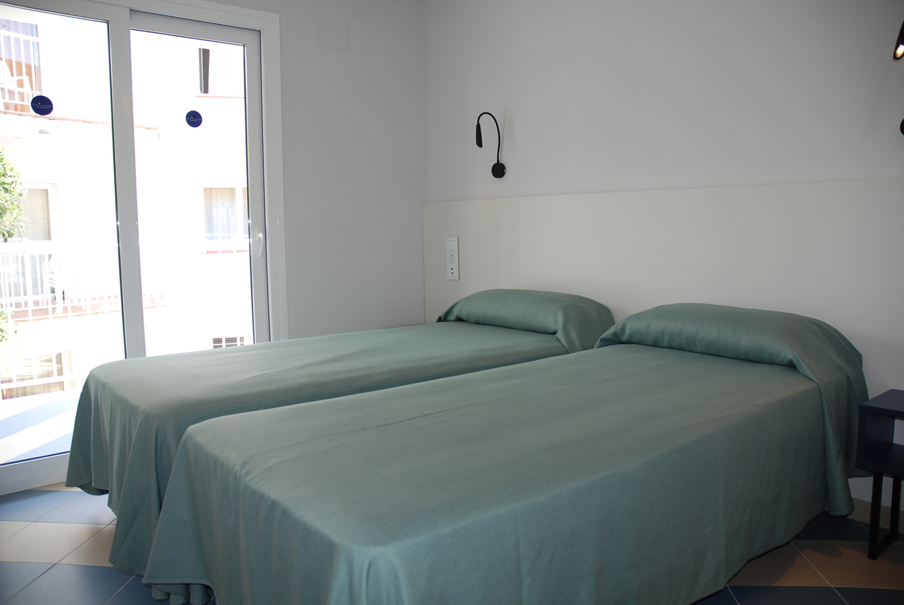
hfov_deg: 67.3
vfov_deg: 48.0
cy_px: 302
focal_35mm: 27
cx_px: 452
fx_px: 679
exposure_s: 1/60
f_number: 3.5
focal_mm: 18
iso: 125
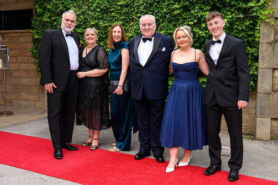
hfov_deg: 52.6
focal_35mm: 36
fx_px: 281
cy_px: 84
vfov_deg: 36.4
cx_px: 143
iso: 280
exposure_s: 1/125
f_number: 6.3
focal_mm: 31
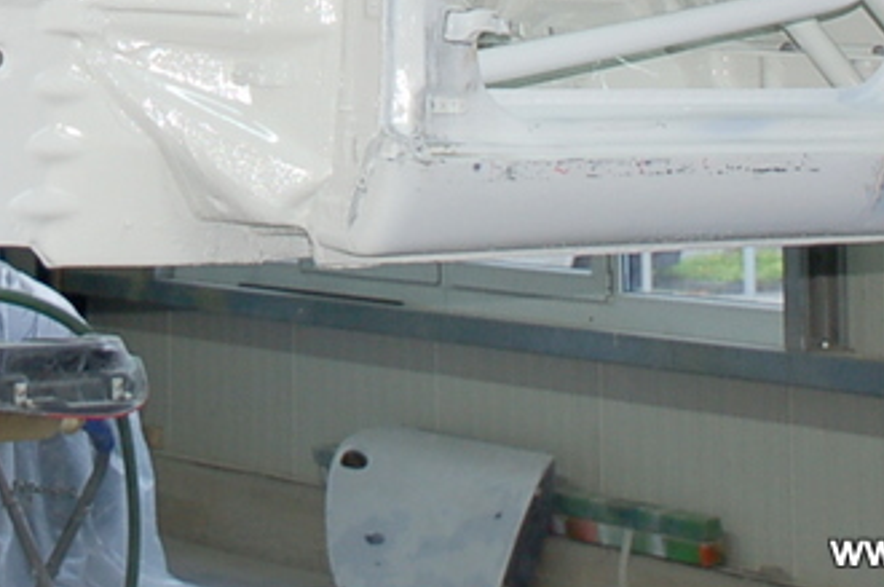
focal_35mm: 177
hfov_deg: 11.6
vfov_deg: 7.6
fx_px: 4340
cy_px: -283
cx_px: 78
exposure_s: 1/60
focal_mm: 38
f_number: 4.2
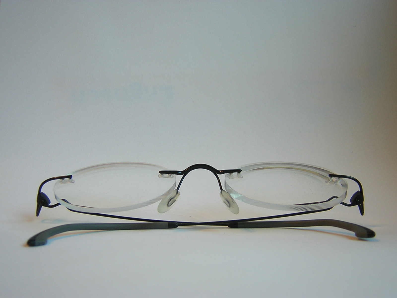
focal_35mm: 40
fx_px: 459
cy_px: 149
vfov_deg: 36.0
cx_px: 198
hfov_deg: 46.8
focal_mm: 5.2
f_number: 2.7
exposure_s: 1/6.3
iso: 100
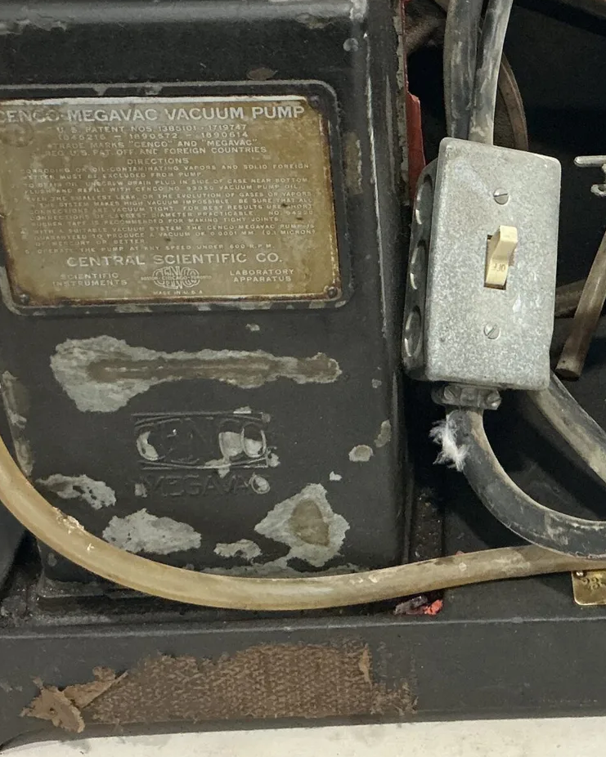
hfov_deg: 25.3
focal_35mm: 59
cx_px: 501
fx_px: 1323
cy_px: 230
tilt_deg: -29.3
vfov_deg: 31.6
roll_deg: +0.6
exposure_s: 1/60
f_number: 1.8
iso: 200
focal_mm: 3
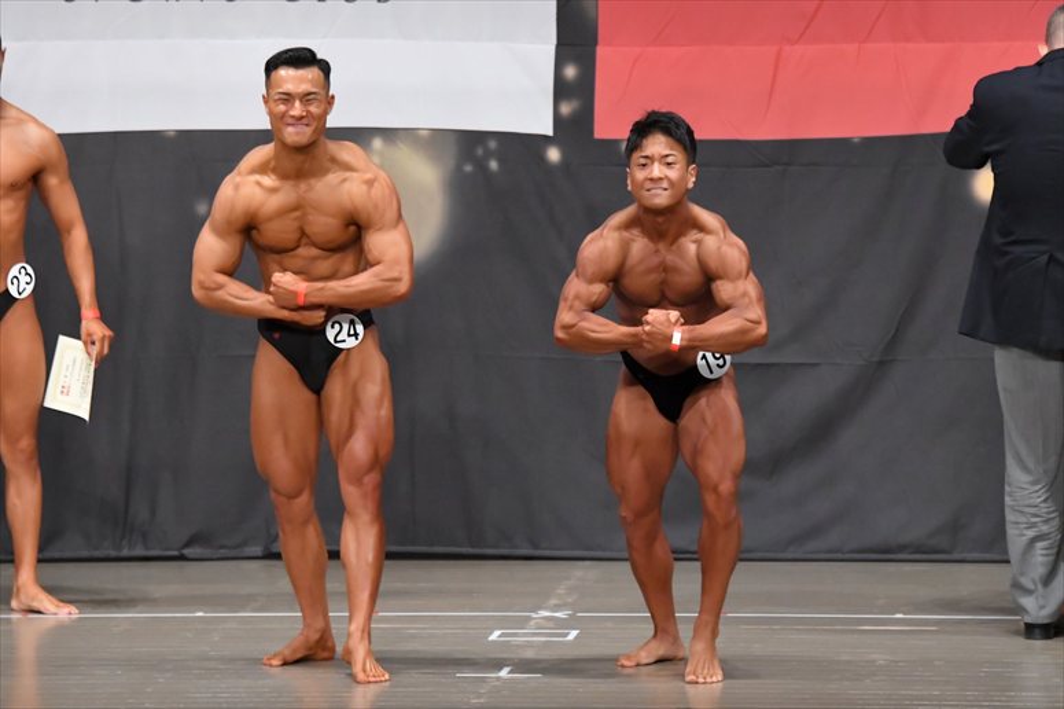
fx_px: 6411
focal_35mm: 217
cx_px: 532
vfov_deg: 6.3
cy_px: 354
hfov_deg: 9.5
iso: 6400
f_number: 5.6
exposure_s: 1/400
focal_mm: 145
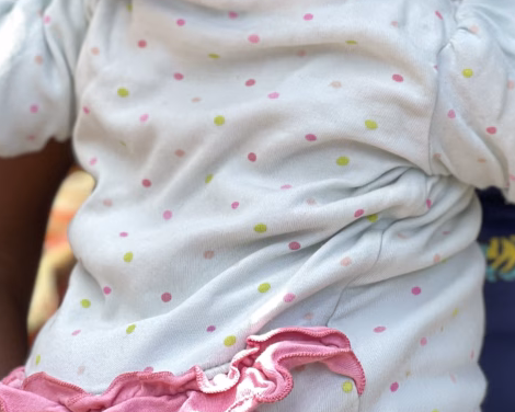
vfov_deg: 11.1
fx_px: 2073
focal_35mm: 136
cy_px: -102
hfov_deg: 14.1
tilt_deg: -27.7
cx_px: 363
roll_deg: -3.4
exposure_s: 1/121
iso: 40
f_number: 2.2
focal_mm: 7.5
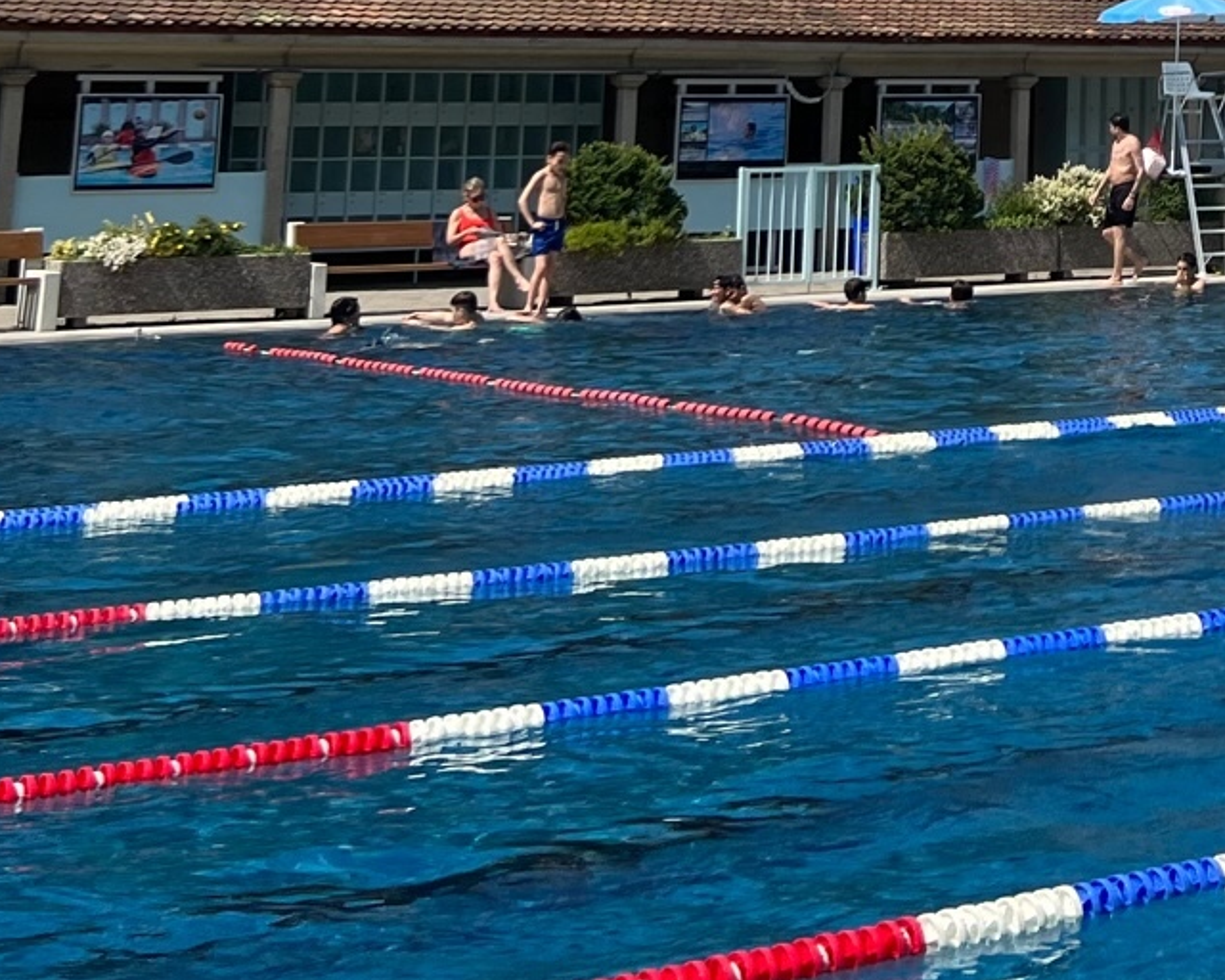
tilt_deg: +10.6
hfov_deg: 22.3
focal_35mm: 80
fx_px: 2900
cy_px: -440
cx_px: 1413
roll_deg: +0.2
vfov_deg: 17.5
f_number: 1.5
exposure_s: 1/4274
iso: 50
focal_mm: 5.7
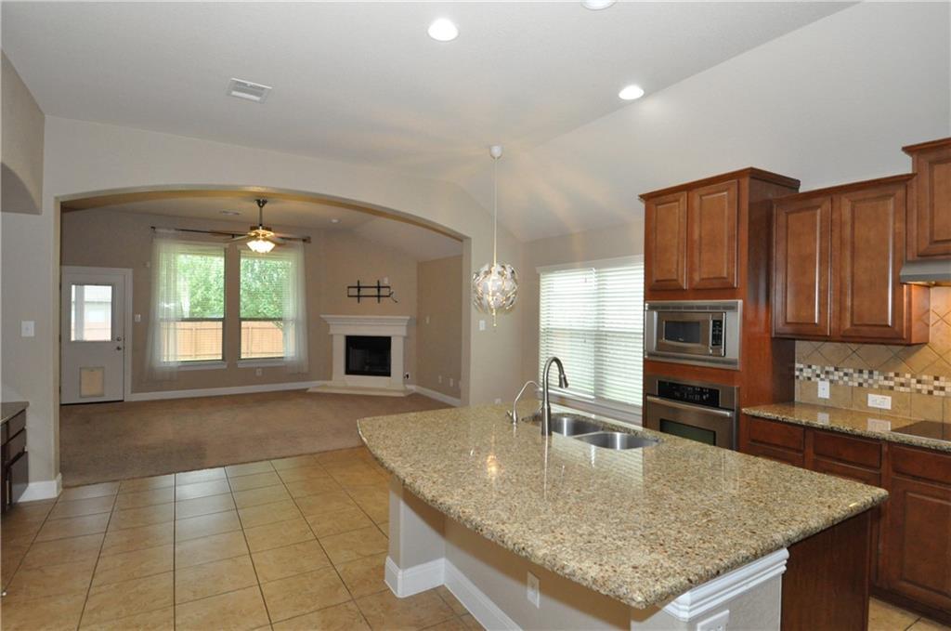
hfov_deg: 90.1
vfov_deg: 67.2
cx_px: 476
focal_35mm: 18
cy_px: 316
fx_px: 475
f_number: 7.1
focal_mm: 12
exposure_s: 1/60
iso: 2000
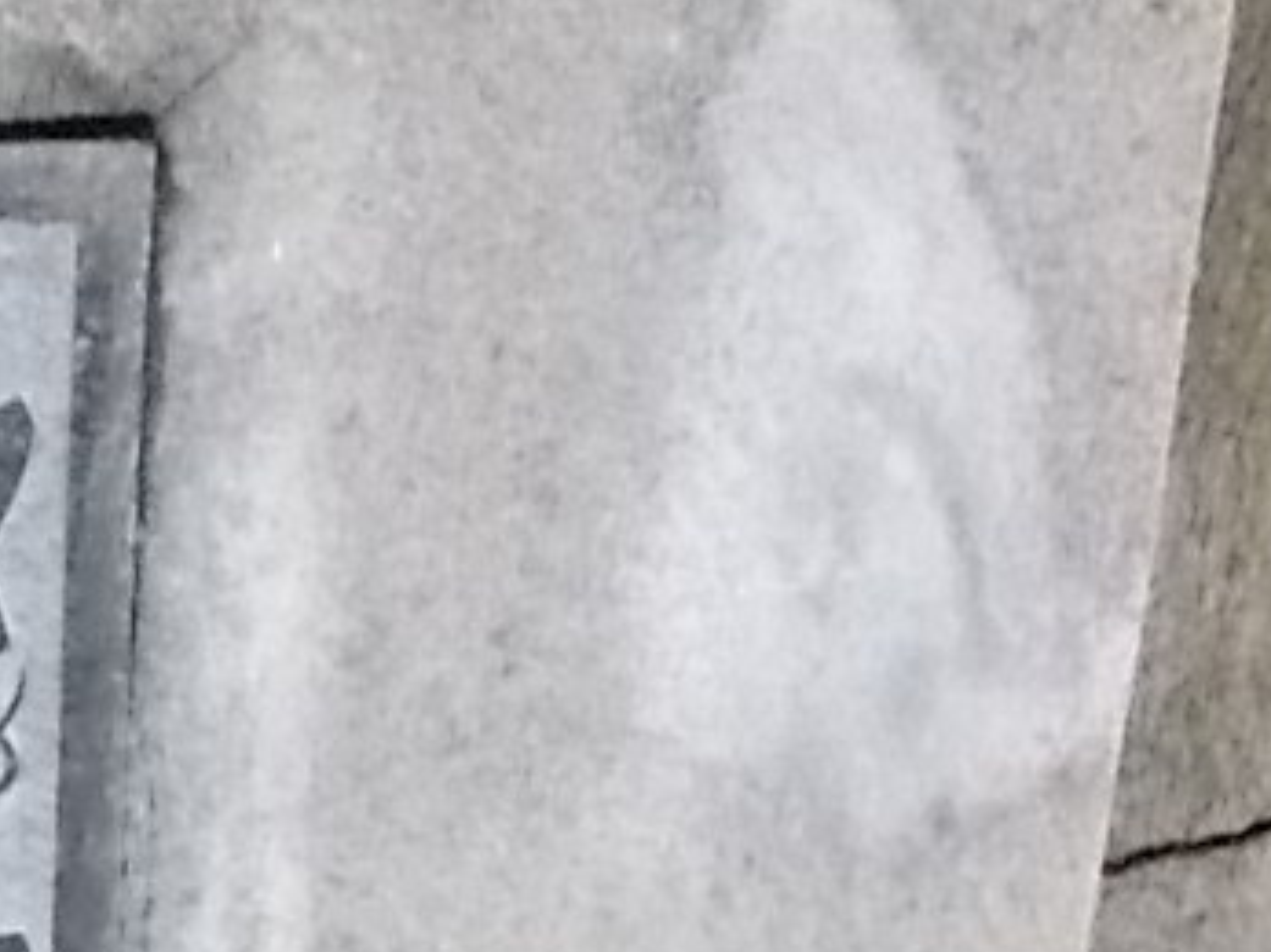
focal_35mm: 120
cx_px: -1190
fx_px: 4405
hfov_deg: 14.1
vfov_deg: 11.9
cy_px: 1296
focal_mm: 4.6
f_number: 3.2
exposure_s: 1/100
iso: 400
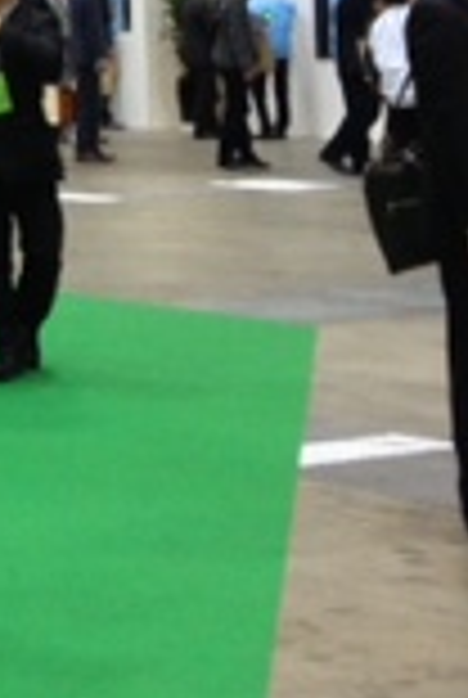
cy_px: -113
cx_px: -459
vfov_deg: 13.3
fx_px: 2912
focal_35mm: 150
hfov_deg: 8.7
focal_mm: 4.28
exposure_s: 1/20
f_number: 2.4
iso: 80
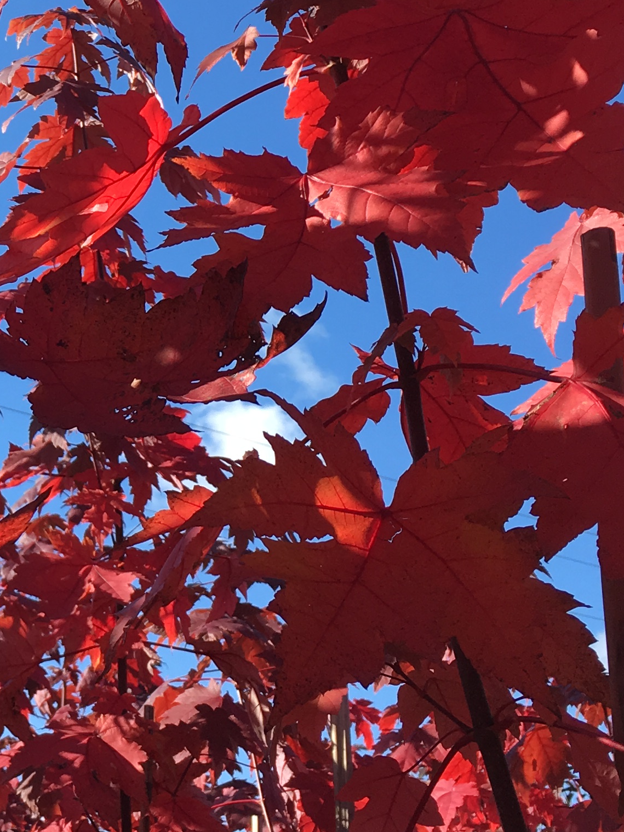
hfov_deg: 18.1
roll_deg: -1.1
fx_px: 1851
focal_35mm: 77
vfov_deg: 25.0
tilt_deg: +26.0
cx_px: -141
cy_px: 200
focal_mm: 4.15
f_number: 2.2
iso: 25
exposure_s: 1/718
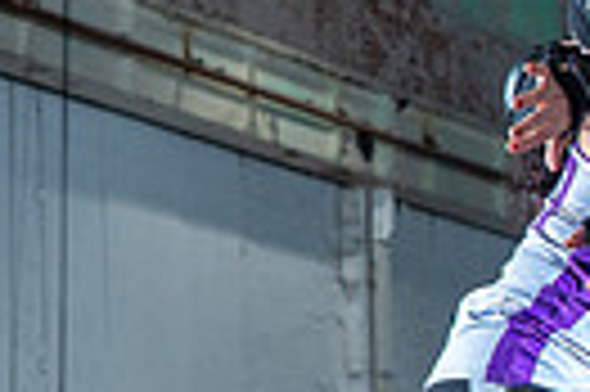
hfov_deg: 6.5
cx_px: 1000
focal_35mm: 311
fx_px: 5091
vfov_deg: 4.4
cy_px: 376
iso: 800
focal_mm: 70
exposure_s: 1/160
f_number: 7.1
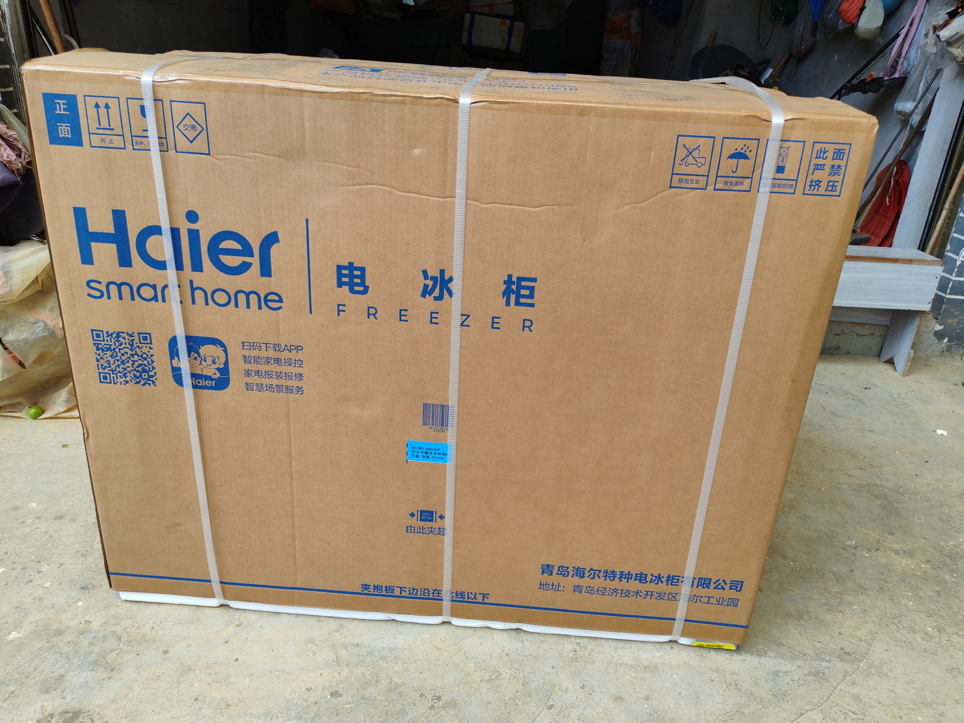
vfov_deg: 51.4
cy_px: 362
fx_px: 752
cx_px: 482
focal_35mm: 27
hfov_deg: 65.3
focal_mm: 6.12
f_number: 1.9
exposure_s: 1/120
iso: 50
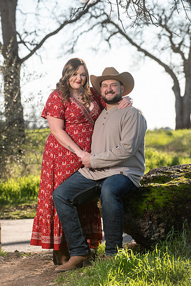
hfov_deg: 8.6
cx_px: 96
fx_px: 1273
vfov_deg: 12.8
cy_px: 143
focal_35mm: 160
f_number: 5.6
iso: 50
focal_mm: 160
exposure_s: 1/250
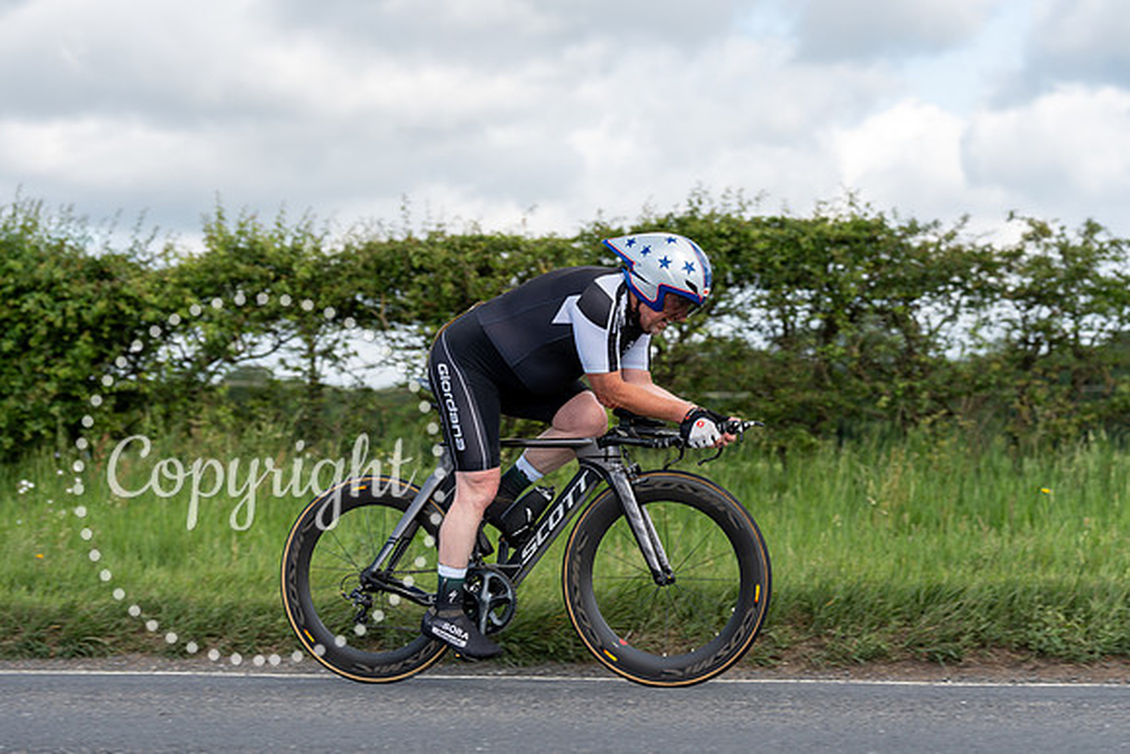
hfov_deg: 28.1
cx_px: 565
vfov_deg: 18.9
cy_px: 377
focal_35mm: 72
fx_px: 2260
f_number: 3.5
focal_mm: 72
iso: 160
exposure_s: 1/1000
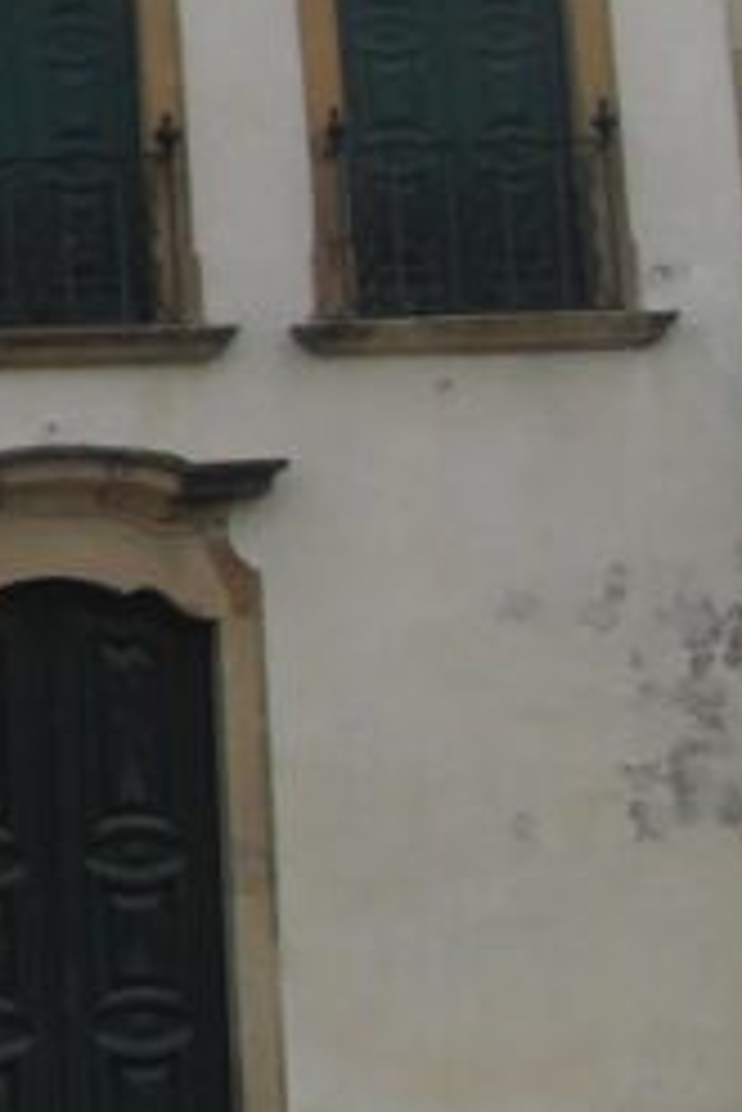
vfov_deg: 13.2
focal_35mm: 151
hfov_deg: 8.5
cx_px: -922
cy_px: -275
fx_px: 4662
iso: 80
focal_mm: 6.3
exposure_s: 1/125
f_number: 7
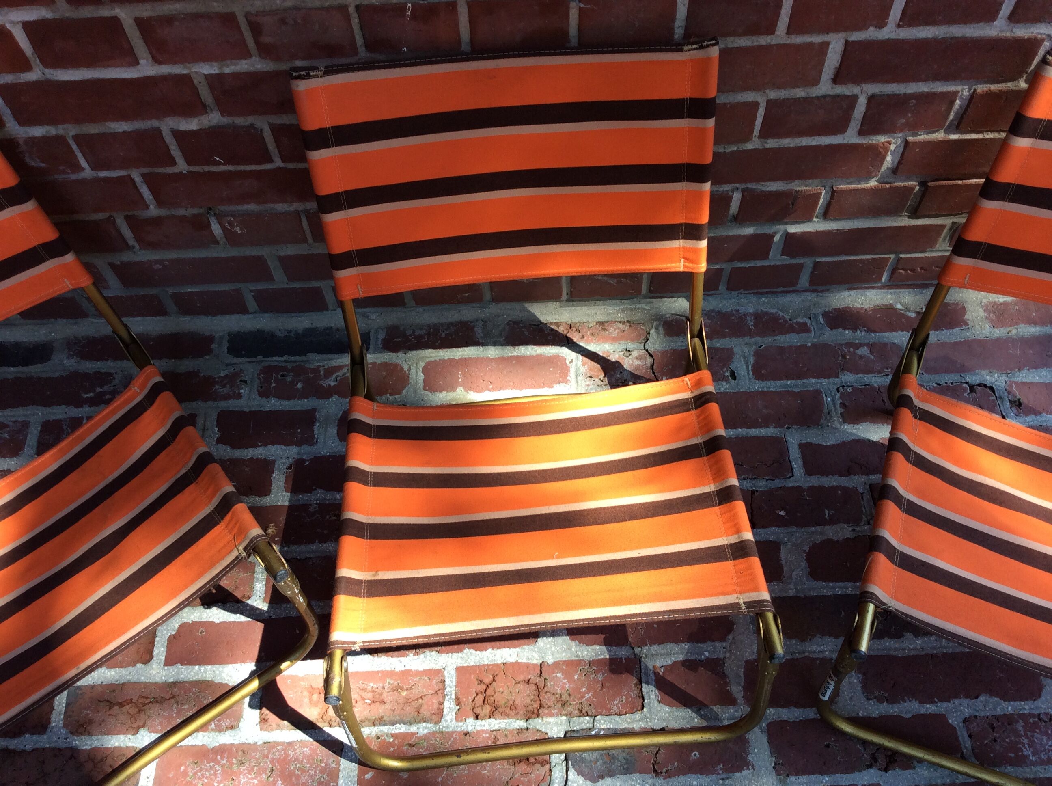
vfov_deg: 44.1
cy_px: 393
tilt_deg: -59.9
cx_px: 526
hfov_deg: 56.9
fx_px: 971
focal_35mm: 32
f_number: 2.4
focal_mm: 3.3
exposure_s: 1/137
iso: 32
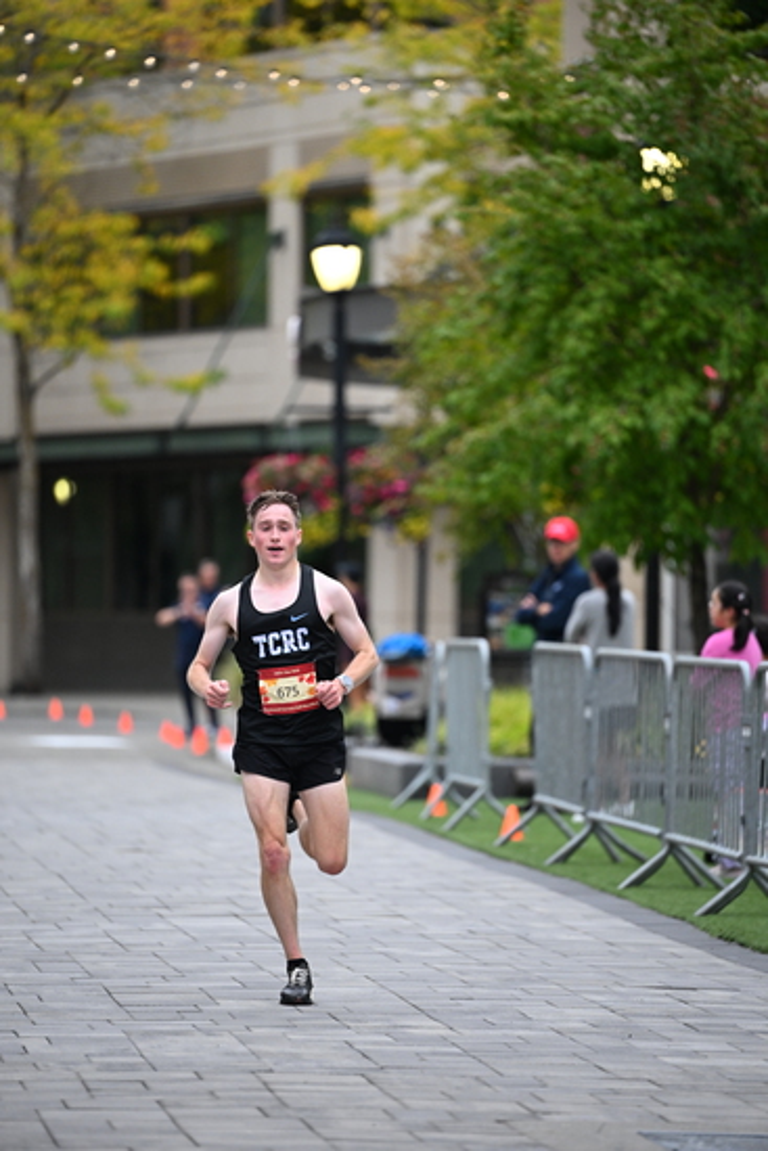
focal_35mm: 185
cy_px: 576
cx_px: 384
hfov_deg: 7.4
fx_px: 5916
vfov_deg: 11.1
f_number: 2.8
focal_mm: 185
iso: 1600
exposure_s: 1/1000
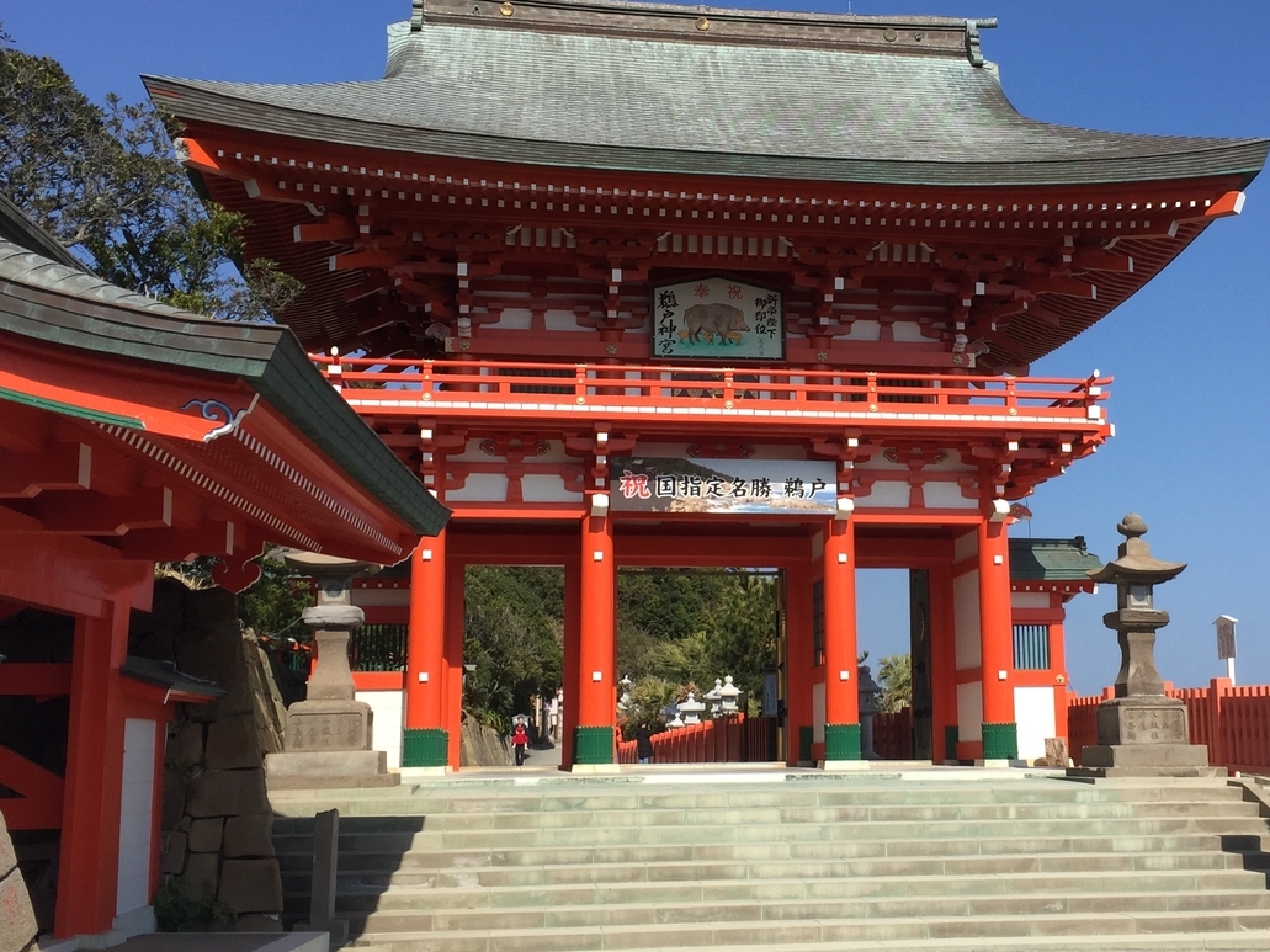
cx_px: 823
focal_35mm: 45
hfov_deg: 41.7
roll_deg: +0.3
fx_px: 1651
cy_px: 457
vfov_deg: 32.2
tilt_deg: +9.2
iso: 32
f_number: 2.2
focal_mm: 4.15
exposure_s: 1/2083
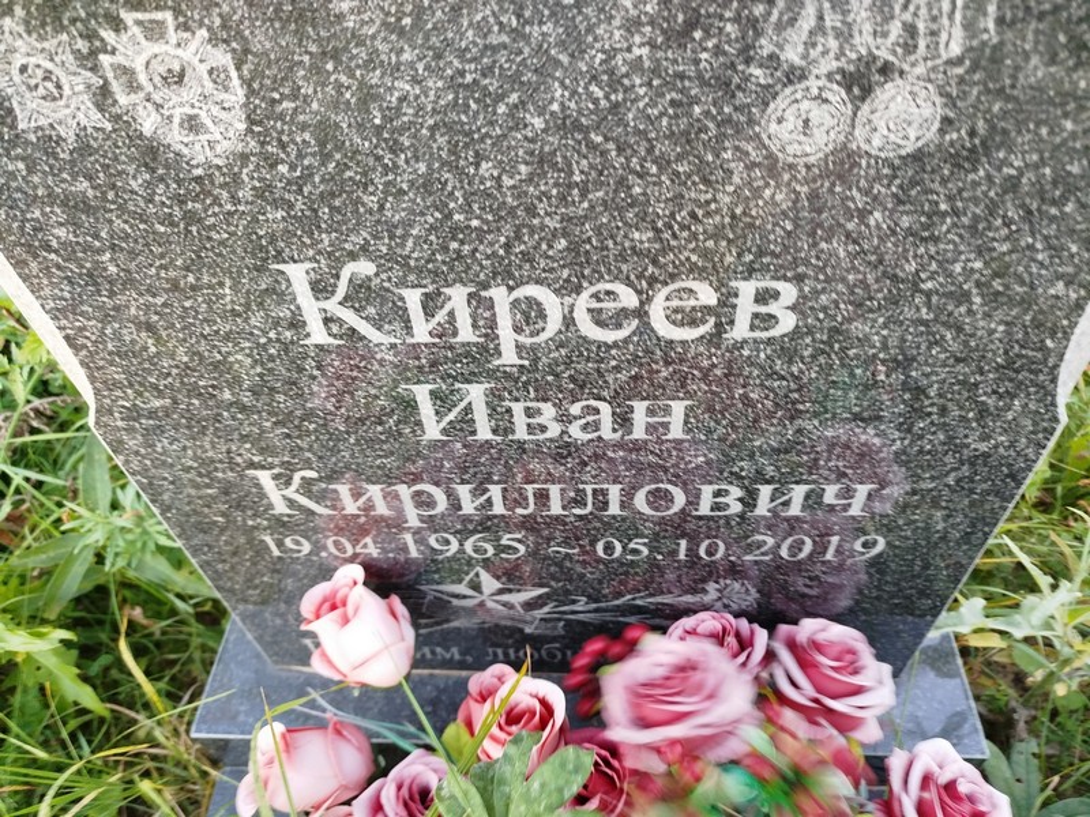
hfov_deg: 71.6
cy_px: 408
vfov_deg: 56.8
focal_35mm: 24
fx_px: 756
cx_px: 545
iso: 160
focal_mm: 5.31
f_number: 1.7
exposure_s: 1/50
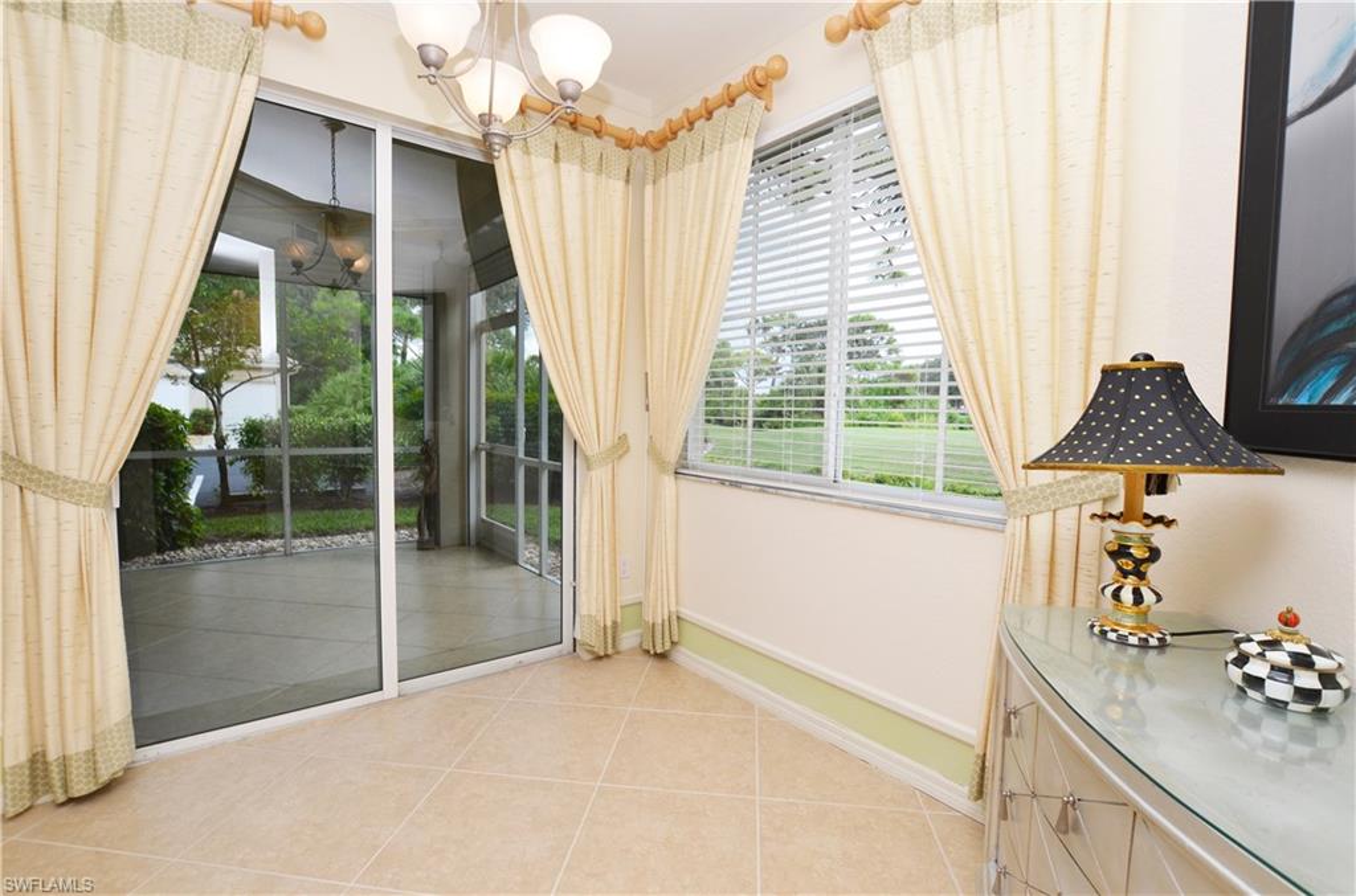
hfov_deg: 100.5
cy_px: 448
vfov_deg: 77.0
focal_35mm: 15
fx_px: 564
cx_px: 678
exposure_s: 1/60
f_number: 8
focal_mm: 10
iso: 200
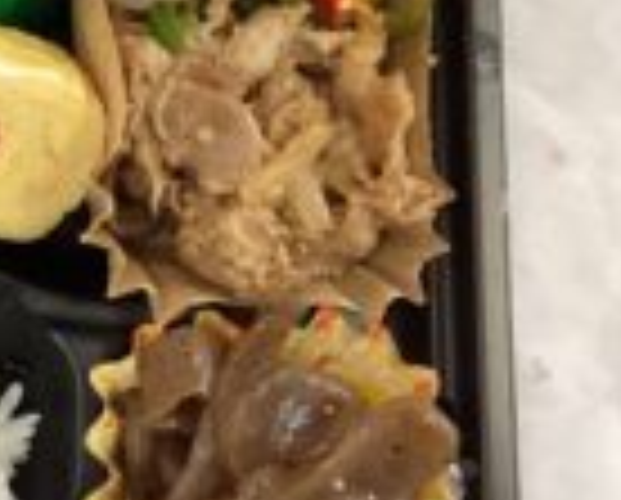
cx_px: -182
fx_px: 1510
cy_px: 268
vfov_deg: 18.8
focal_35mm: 82
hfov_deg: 21.1
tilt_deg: -86.5
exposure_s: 1/50
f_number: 2.4
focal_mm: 3.3
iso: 160
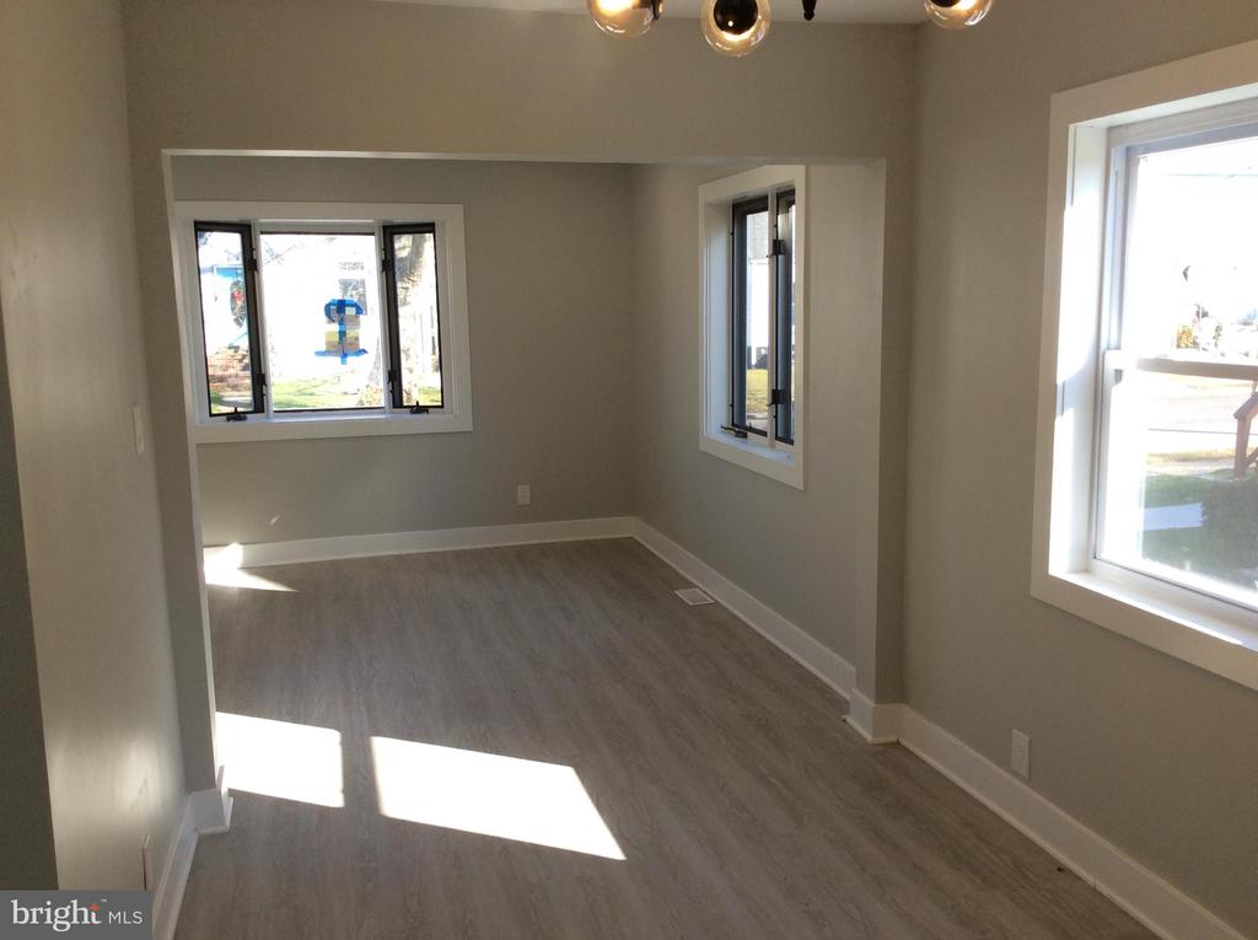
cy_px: 470
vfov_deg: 44.1
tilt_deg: -9.0
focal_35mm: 32
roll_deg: +1.4
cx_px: 629
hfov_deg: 56.9
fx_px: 1161
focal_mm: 3.3
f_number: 2.4
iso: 40
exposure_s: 1/120
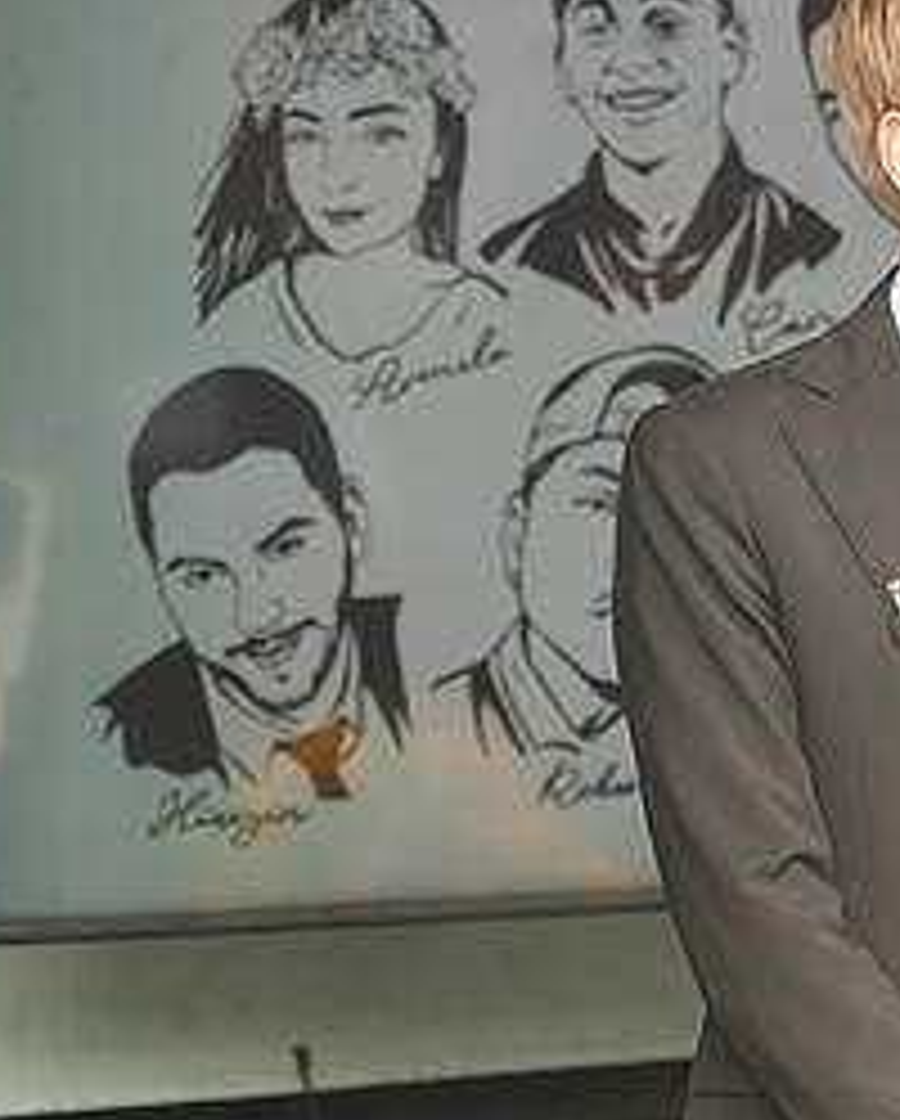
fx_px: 18268
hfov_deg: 2.8
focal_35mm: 550
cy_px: 607
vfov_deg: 3.5
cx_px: 875
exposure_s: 1/250
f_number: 6.3
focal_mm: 240
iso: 800
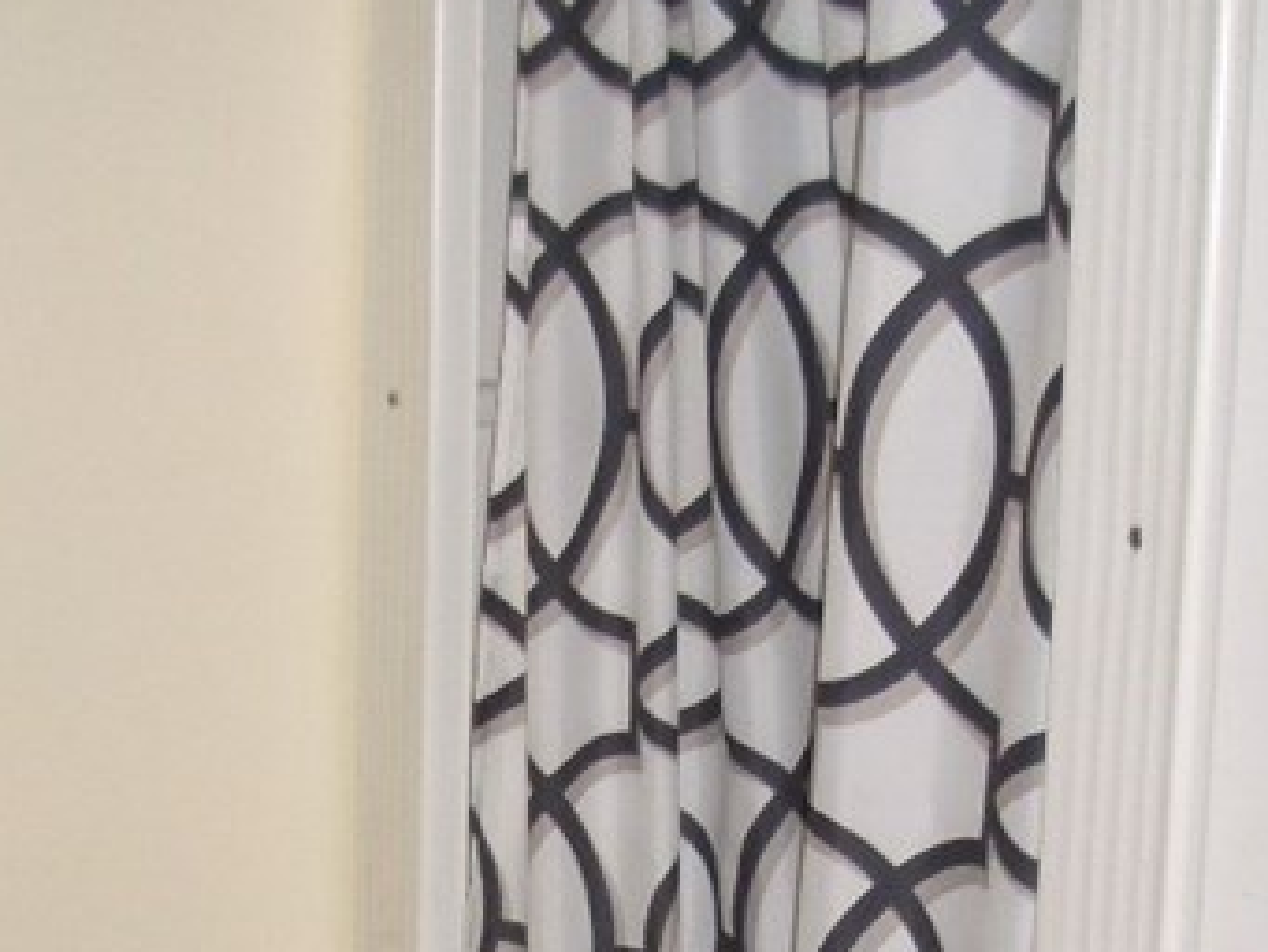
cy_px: 833
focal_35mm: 105
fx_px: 3848
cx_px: 588
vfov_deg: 14.0
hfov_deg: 18.7
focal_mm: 5.8
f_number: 2.6
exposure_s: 1/60
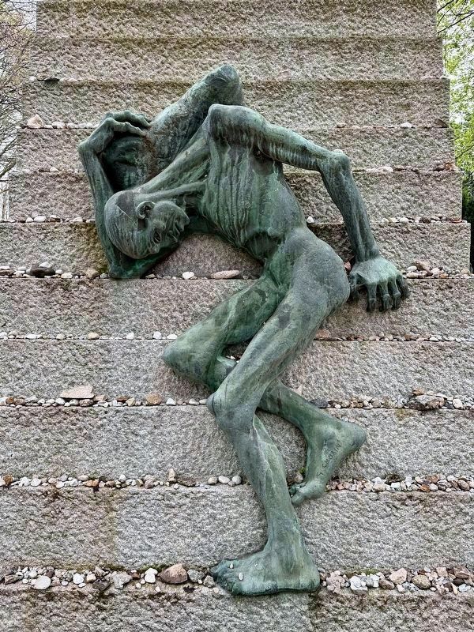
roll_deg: +0.4
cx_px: 237
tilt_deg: +1.1
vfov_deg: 71.6
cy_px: 316
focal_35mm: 24
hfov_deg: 56.8
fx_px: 438
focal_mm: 6.86
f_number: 1.78
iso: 64
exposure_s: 1/141
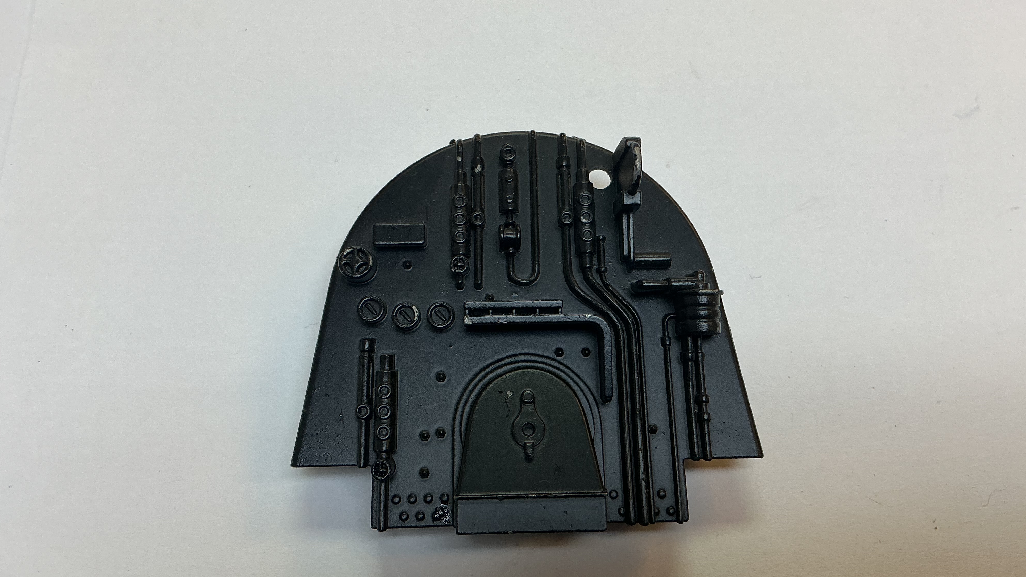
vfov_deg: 36.7
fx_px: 871
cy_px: 311
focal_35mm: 32
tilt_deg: -68.6
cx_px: 516
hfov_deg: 61.0
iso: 40
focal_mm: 3
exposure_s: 1/120
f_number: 1.8
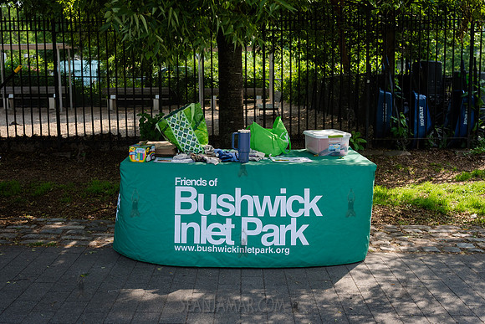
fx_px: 568
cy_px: 162
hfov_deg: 46.3
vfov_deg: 31.8
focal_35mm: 42
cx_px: 242
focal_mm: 32
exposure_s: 1/1000
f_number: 4
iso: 500
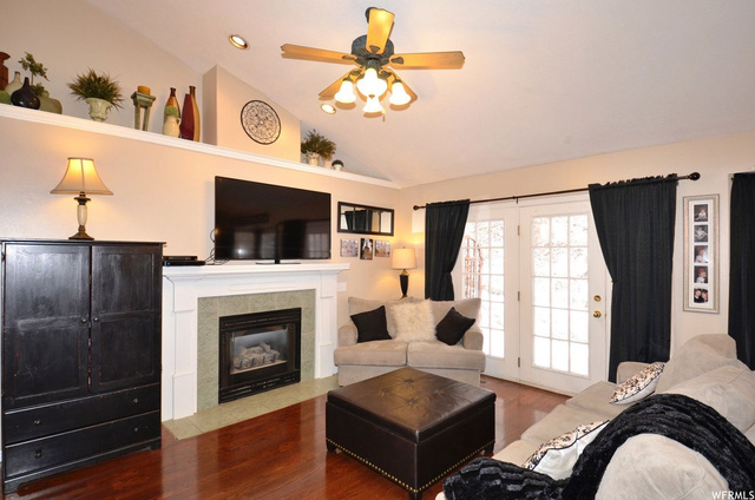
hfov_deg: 90.1
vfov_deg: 67.2
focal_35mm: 18
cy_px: 250
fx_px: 377
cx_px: 378
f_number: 4
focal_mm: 12
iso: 450
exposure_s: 1/60
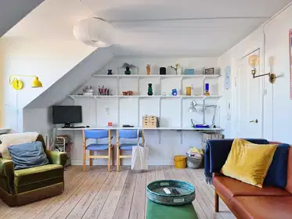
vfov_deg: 53.1
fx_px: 219
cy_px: 110
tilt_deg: +0.2
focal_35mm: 26
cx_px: 146
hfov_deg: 67.3
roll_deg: -0.4
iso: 64
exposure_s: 1/60
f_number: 1.6
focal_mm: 5.1
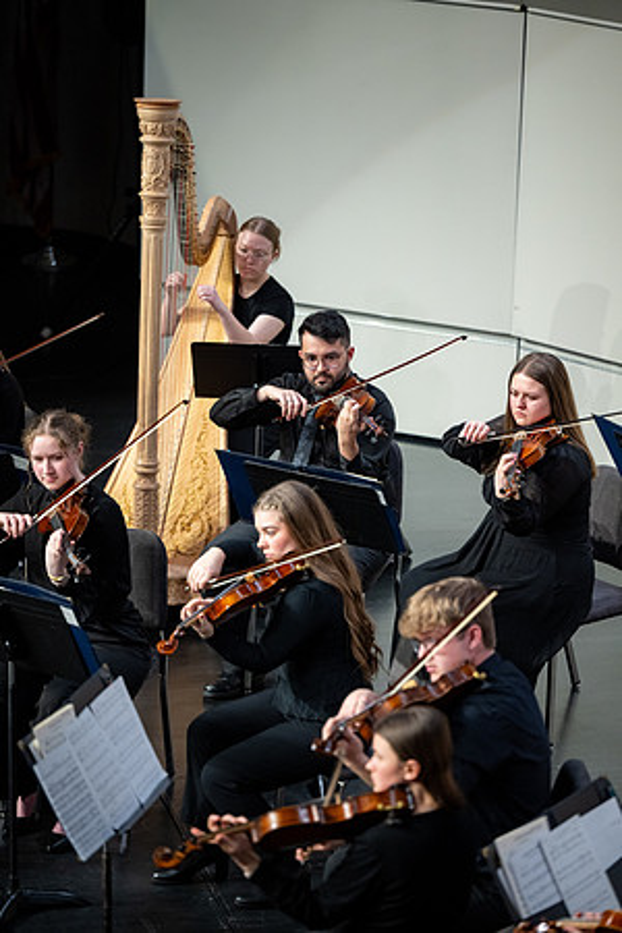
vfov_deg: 13.7
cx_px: 311
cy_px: 466
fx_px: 3887
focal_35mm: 150
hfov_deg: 9.1
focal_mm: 150
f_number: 2.8
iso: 1250
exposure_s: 1/400
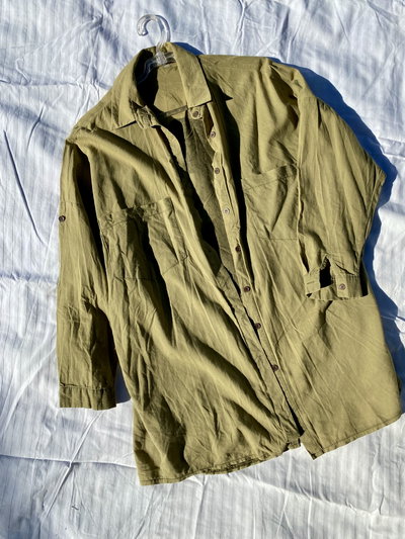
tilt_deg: -75.2
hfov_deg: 53.1
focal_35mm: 26
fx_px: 405
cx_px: 202
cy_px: 270
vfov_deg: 67.3
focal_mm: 4.25
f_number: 1.8
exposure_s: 1/5495
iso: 32
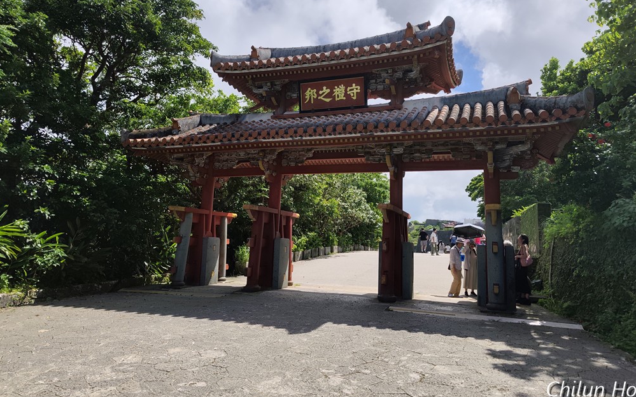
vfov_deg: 49.1
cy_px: 168
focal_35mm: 25
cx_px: 325
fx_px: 433
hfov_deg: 72.5
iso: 50
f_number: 1.7
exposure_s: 1/2000
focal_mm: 6.07
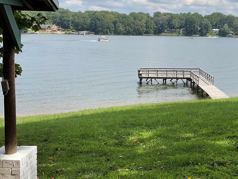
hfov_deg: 35.0
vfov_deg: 27.0
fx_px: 371
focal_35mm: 54
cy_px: 77
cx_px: 171
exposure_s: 1/2320
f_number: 1.8
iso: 16
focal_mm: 3
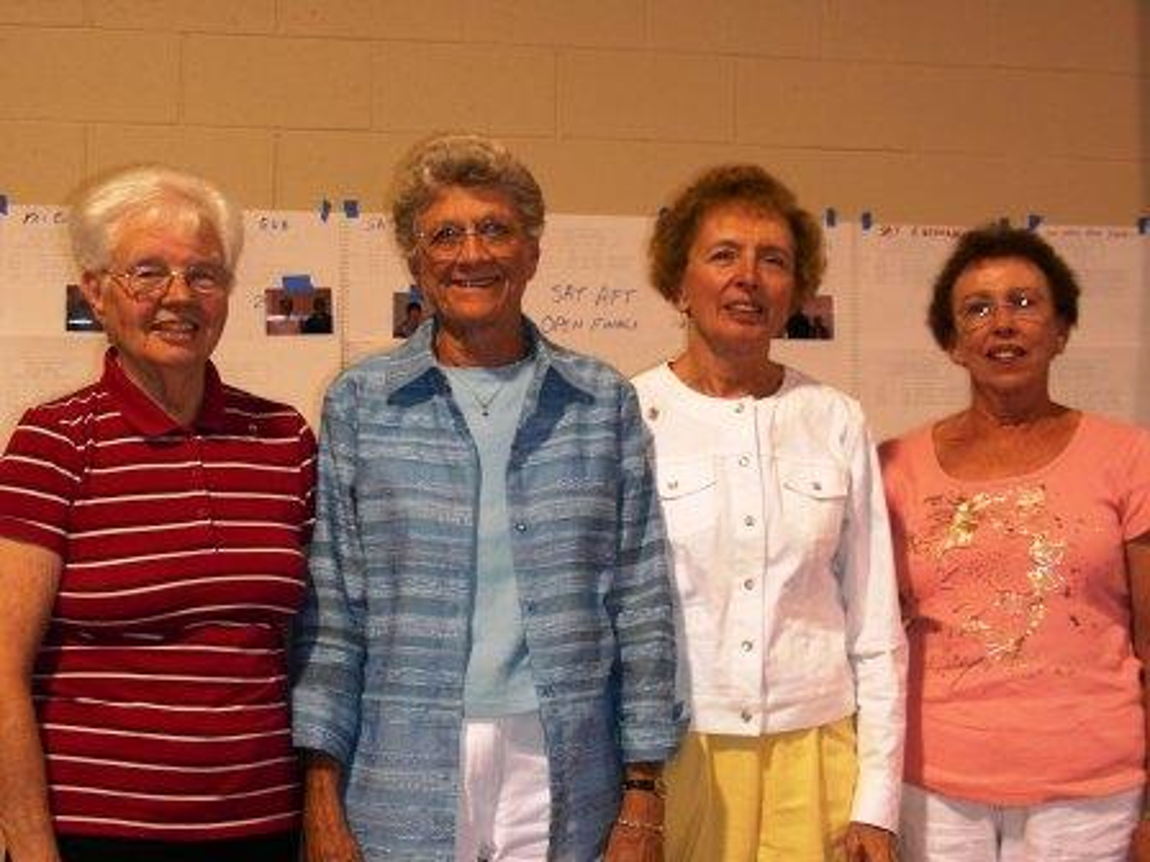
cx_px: 575
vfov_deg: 25.2
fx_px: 1927
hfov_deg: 33.2
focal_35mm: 58
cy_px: 431
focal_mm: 9.7
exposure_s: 1/30
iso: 50
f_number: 3.5
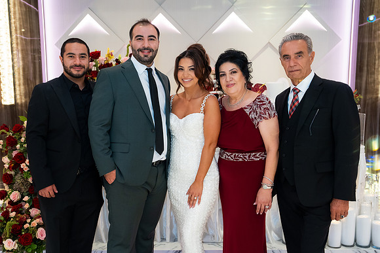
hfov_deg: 48.6
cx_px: 171
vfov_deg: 33.5
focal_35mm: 40
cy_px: 133
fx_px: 420
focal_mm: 35
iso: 3200
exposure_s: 1/200
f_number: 4
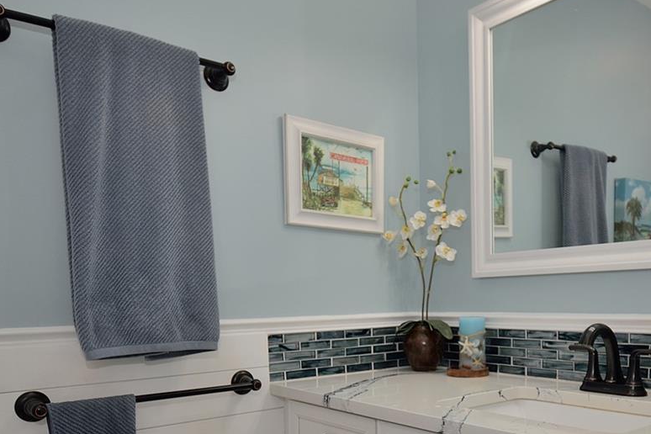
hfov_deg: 59.3
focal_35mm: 31
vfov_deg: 39.4
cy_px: 386
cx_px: 415
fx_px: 561
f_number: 4.5
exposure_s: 1/60
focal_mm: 10
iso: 100
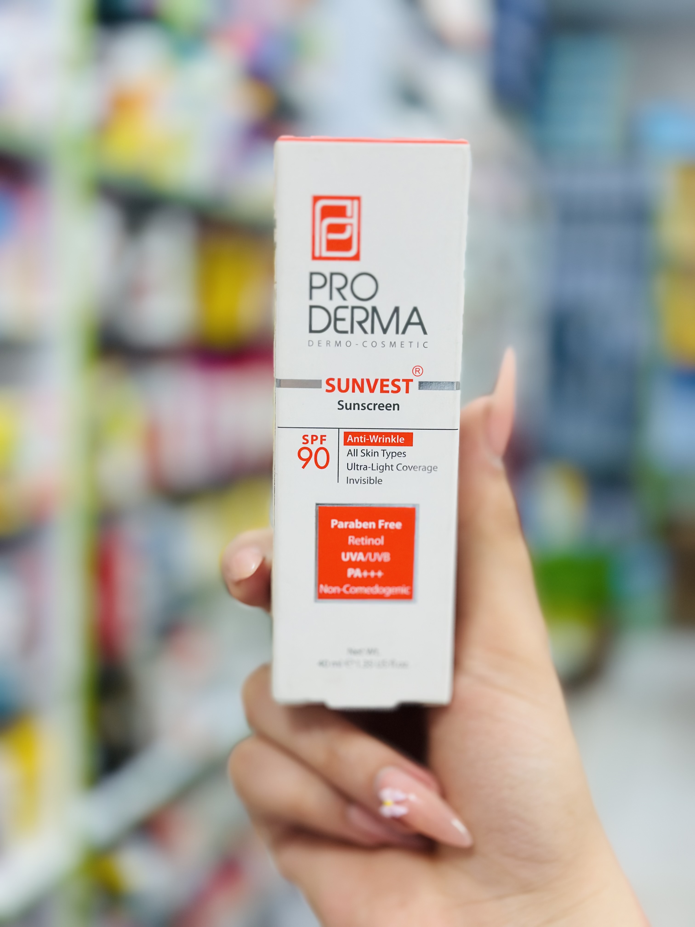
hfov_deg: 30.3
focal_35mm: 48
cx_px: 348
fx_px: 1285
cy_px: 464
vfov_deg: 39.7
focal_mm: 6.86
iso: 80
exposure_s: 1/100
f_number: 1.78
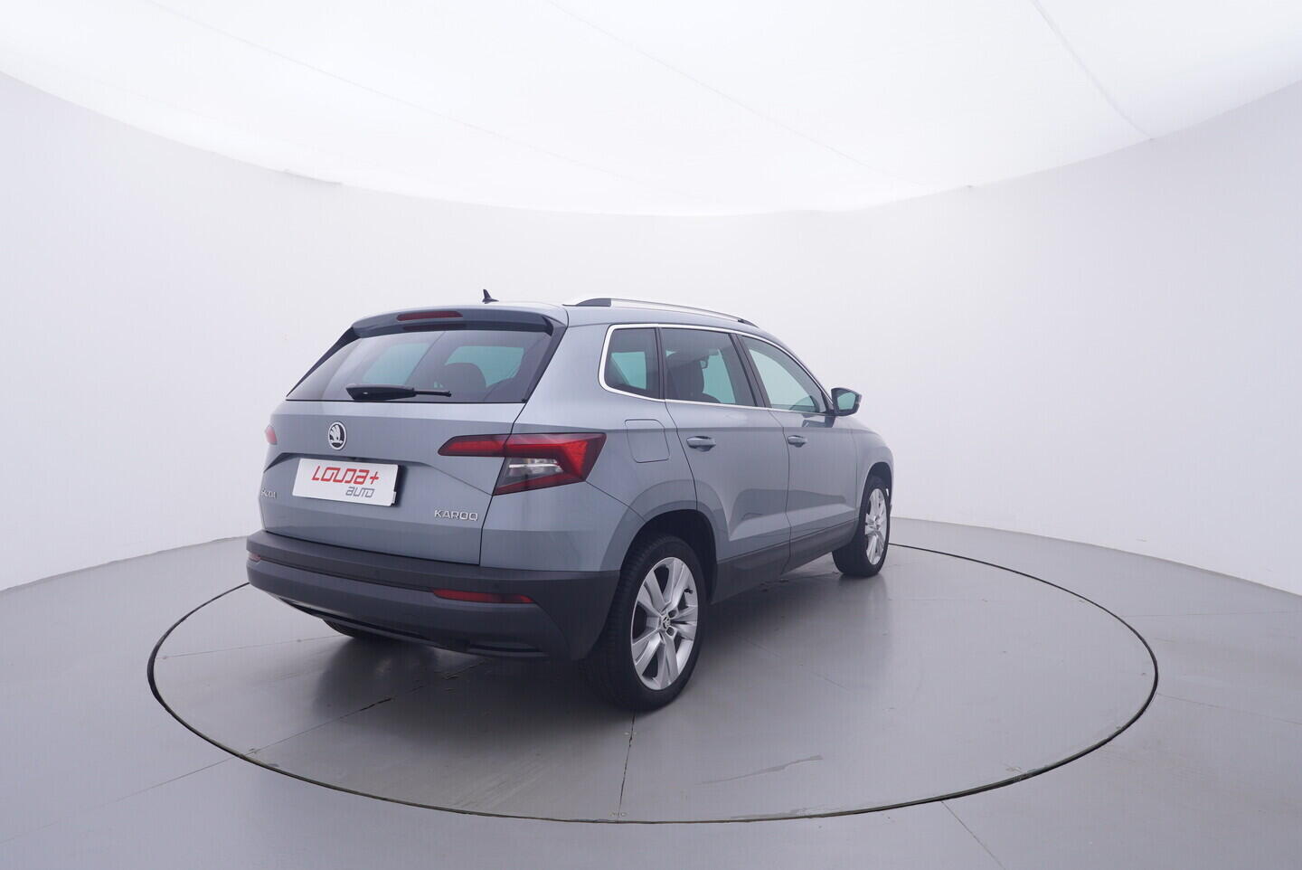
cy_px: 435
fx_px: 814
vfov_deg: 56.2
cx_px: 651
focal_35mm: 22
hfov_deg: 77.3
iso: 200
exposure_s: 1/80
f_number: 5
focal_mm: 15
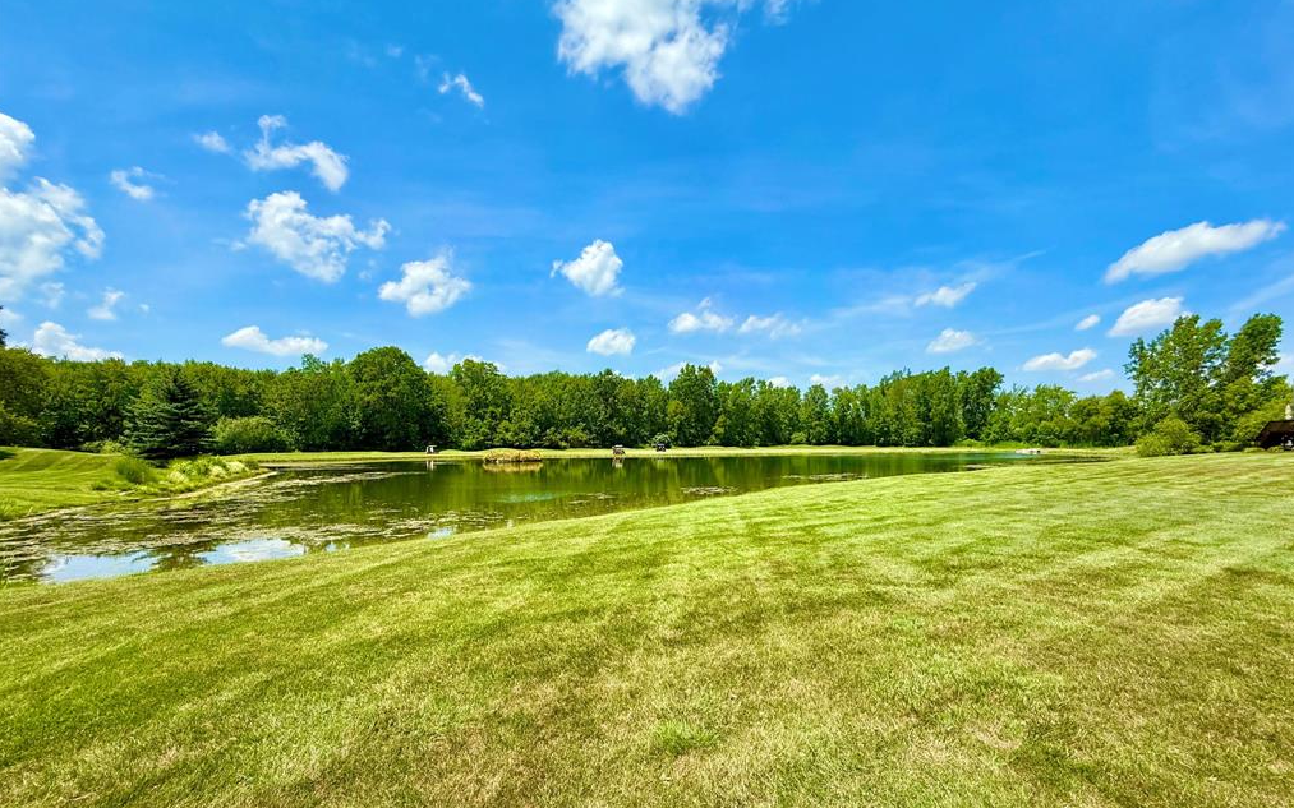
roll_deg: +0.7
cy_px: 442
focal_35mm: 15
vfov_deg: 74.6
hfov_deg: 101.5
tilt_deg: +0.6
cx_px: 648
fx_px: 529
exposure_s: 1/1961
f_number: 2.2
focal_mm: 2.22
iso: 50
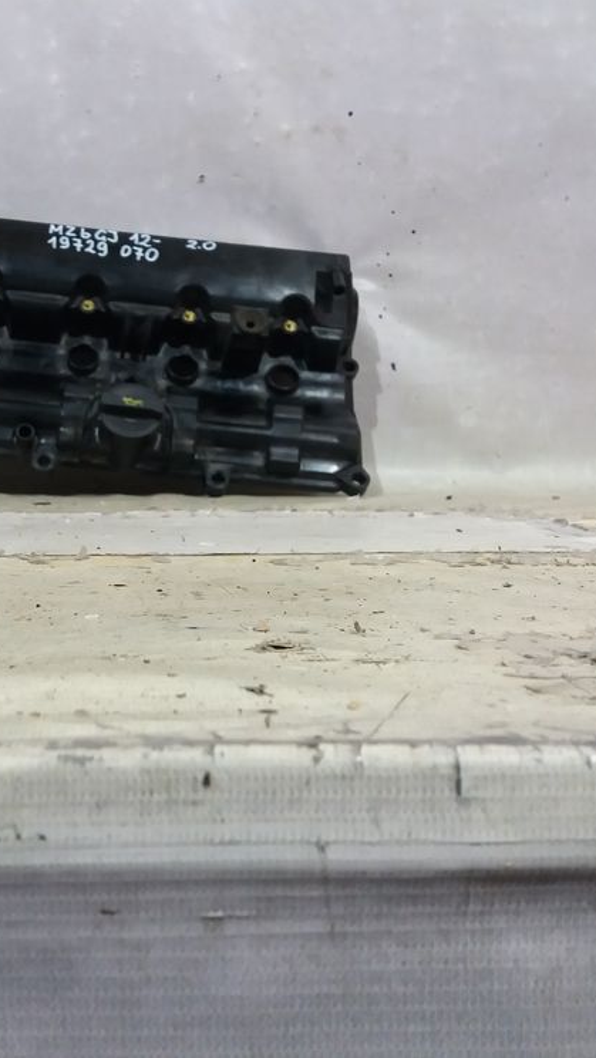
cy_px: 528
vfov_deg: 49.4
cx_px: 100
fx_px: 1151
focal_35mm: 41
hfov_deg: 28.3
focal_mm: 3.7
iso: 160
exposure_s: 1/25
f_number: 1.9
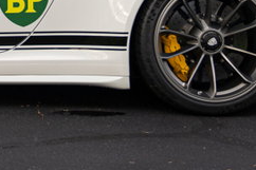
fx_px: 1023
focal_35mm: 144
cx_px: -55
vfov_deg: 9.3
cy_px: -68
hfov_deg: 13.8
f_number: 4
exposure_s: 1/160
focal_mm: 34
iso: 100
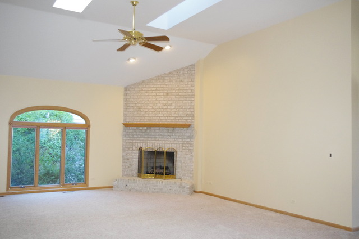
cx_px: 180
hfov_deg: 55.9
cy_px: 120
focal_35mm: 34
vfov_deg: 38.8
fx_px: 339
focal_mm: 23.13
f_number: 5
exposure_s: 1/180
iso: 3200
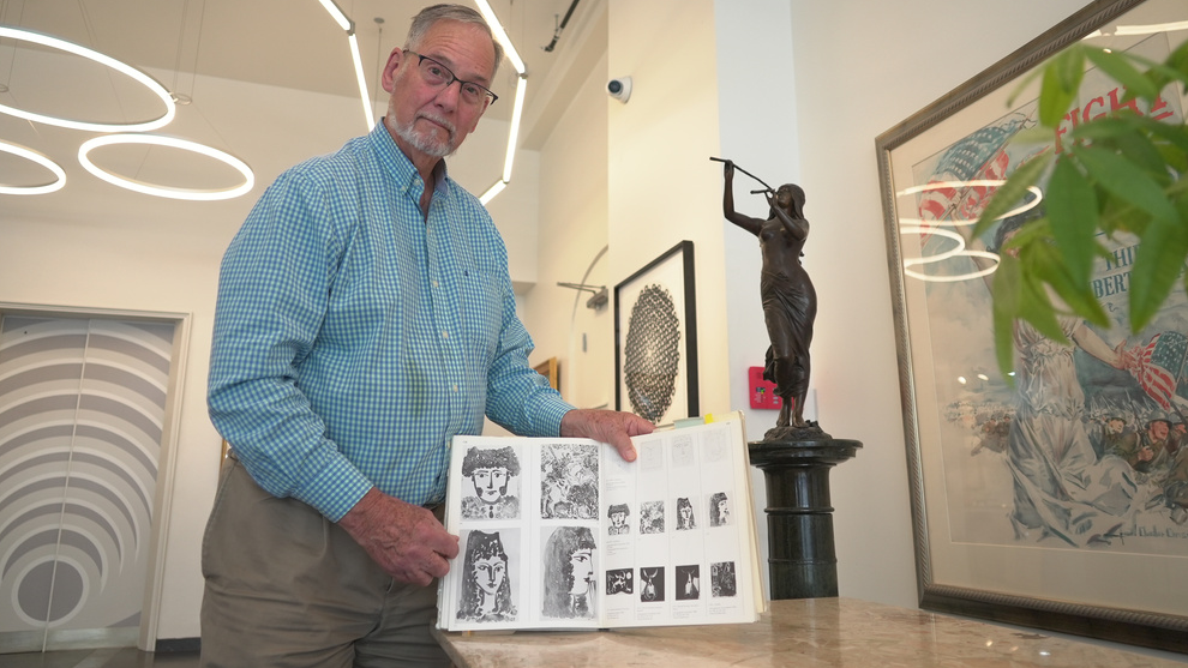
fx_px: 819
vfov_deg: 44.3
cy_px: 296
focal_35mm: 26
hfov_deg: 71.9
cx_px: 606
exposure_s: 1/200
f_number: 3.5
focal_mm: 24
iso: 1000
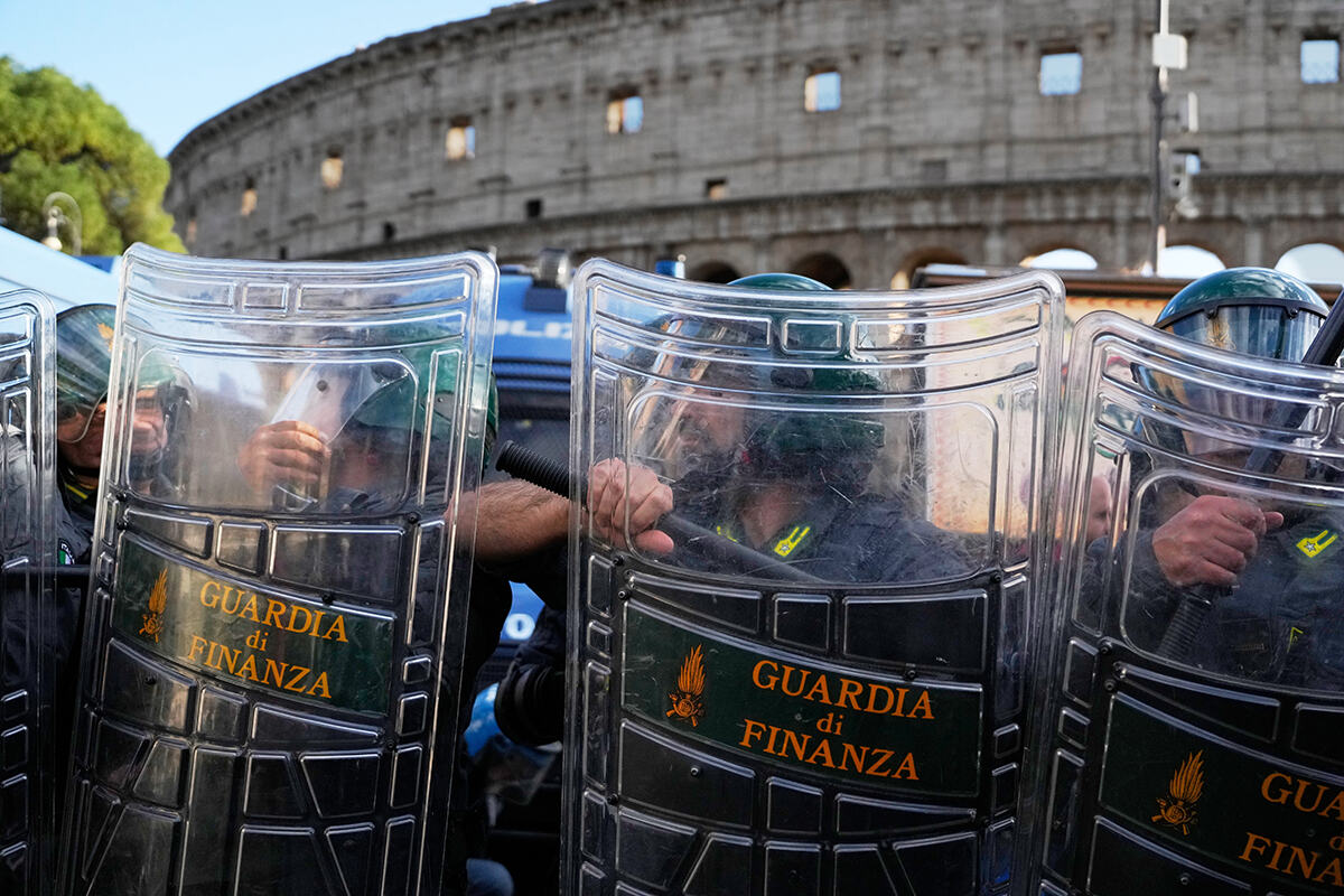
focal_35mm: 43
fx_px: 1605
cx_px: 672
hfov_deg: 45.4
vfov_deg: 31.2
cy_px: 448
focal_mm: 43
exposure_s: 1/8000
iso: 2000
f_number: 4
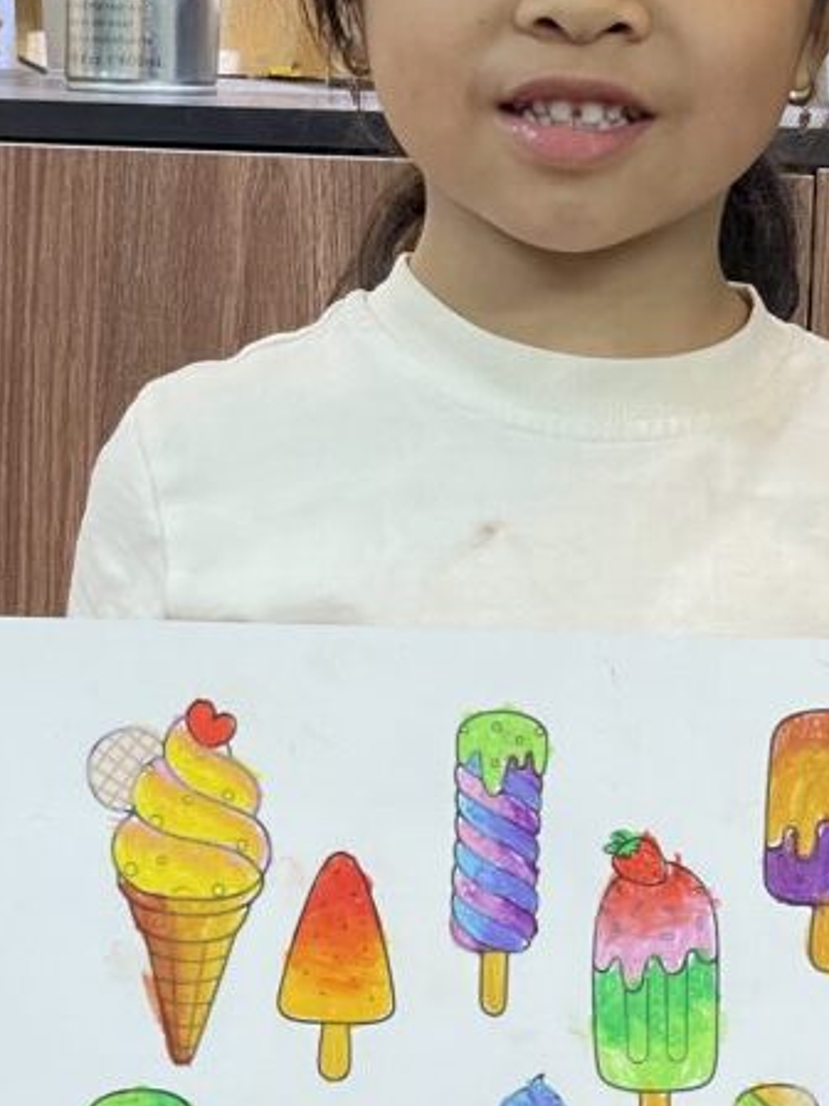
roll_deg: -2.5
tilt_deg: -5.0
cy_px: 373
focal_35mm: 116
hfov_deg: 12.8
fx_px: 3704
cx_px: 550
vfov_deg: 16.9
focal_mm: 6
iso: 160
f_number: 2
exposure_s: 1/100
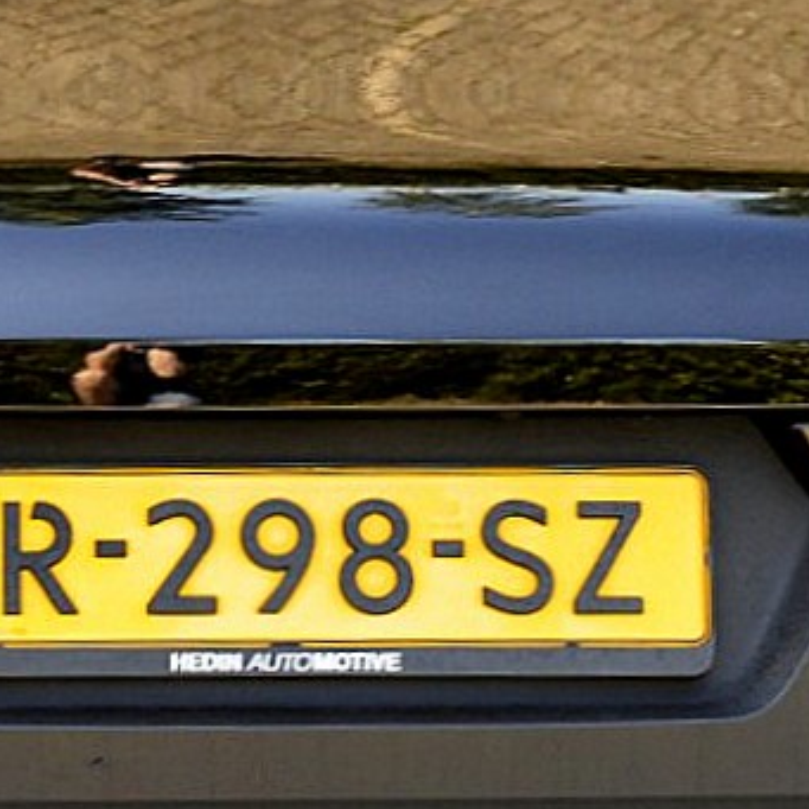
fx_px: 5606
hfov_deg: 8.2
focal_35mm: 212
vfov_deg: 8.2
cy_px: 202
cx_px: 168
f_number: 8
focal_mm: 35
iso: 400
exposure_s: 1/80
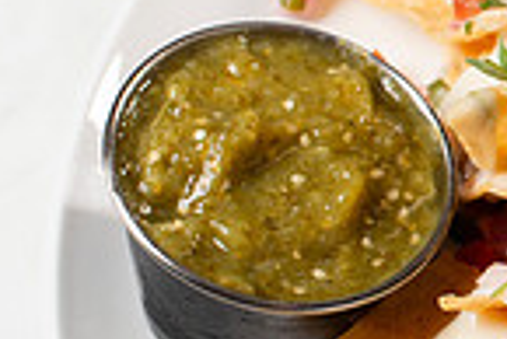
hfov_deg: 9.8
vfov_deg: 6.8
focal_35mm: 202
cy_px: 207
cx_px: 836
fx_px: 2848
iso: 250
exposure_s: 1/250
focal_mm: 50
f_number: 7.1
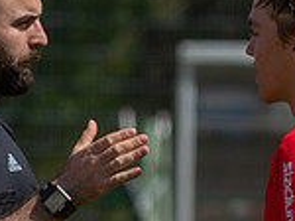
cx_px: 448
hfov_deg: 1.3
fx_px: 13316
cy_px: 243
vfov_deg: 0.9
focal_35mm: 1565
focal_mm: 420
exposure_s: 1/1000
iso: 140
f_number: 5
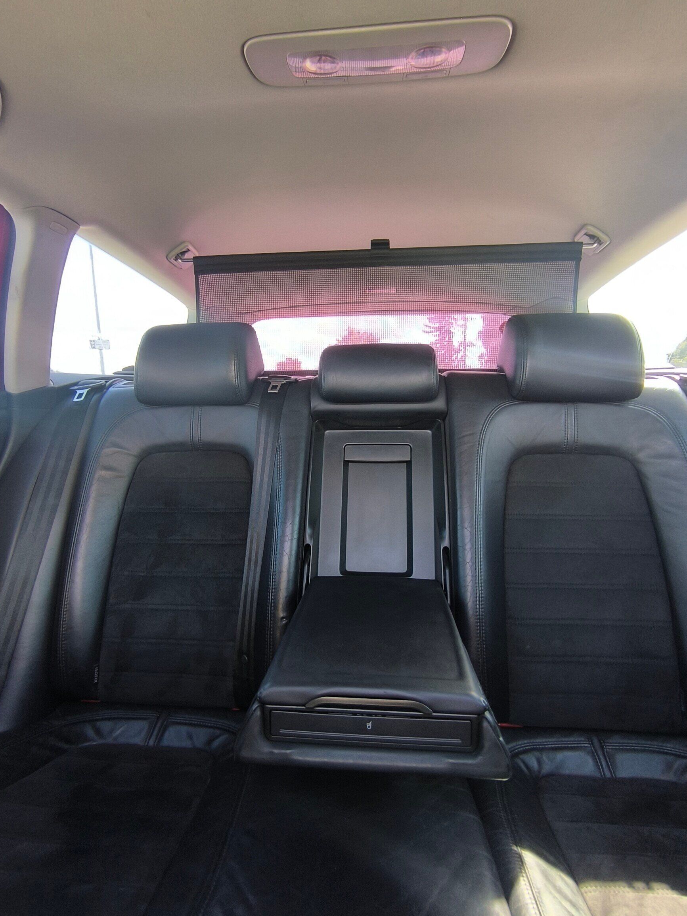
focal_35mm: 18
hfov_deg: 71.6
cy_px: 488
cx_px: 333
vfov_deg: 87.6
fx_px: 476
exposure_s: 1/50
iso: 80
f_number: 2.2
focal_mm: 1.65
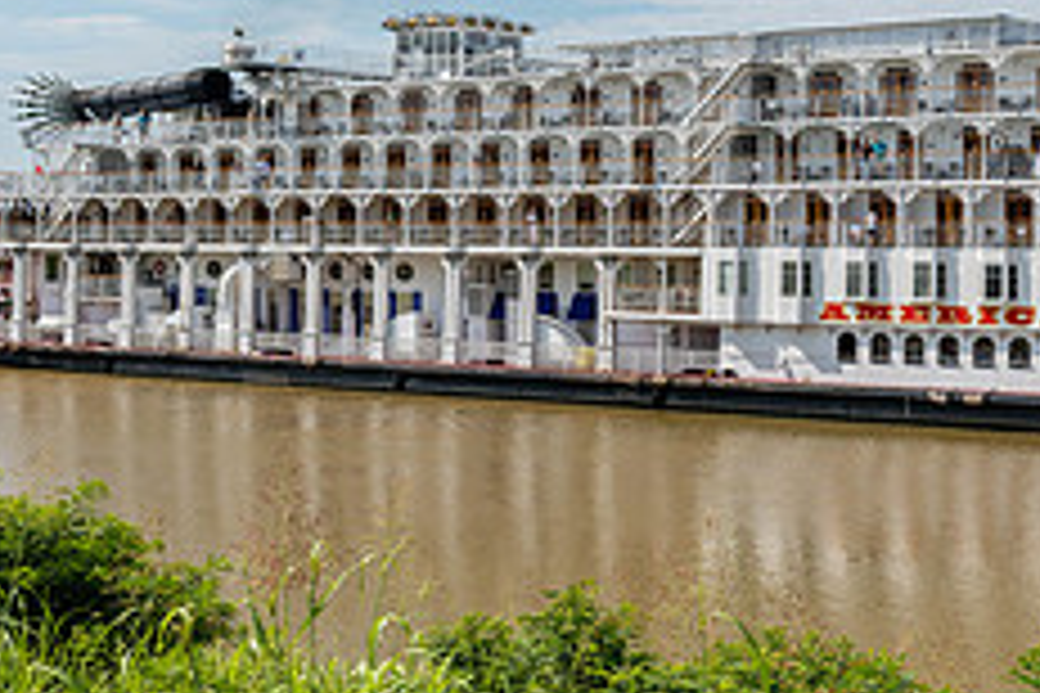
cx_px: 1035
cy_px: 259
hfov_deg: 30.6
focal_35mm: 61
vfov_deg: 22.2
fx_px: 1762
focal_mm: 24
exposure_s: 1/160
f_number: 8
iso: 64
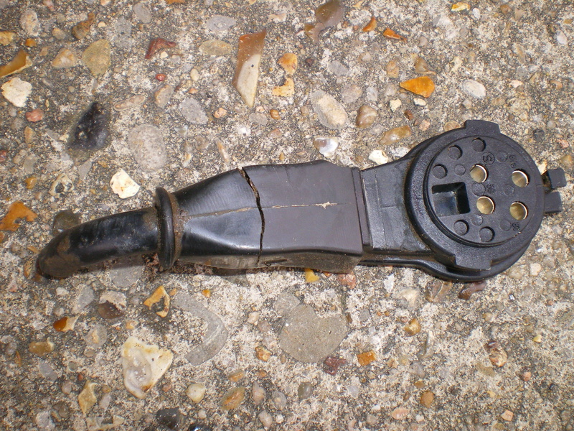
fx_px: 630
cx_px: 287
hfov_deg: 49.0
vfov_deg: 37.7
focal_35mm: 38
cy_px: 216
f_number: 4.6
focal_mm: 6.3
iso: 200
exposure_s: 1/50
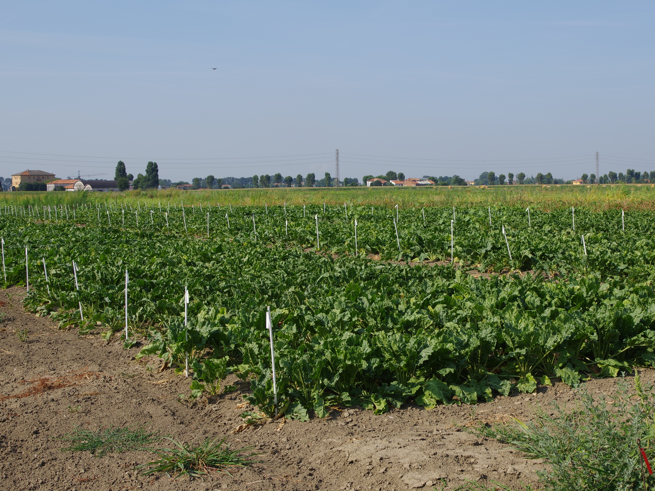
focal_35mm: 54
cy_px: 236
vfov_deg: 27.0
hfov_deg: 35.3
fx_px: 1022
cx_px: 424
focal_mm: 28
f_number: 11
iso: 100
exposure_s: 1/160
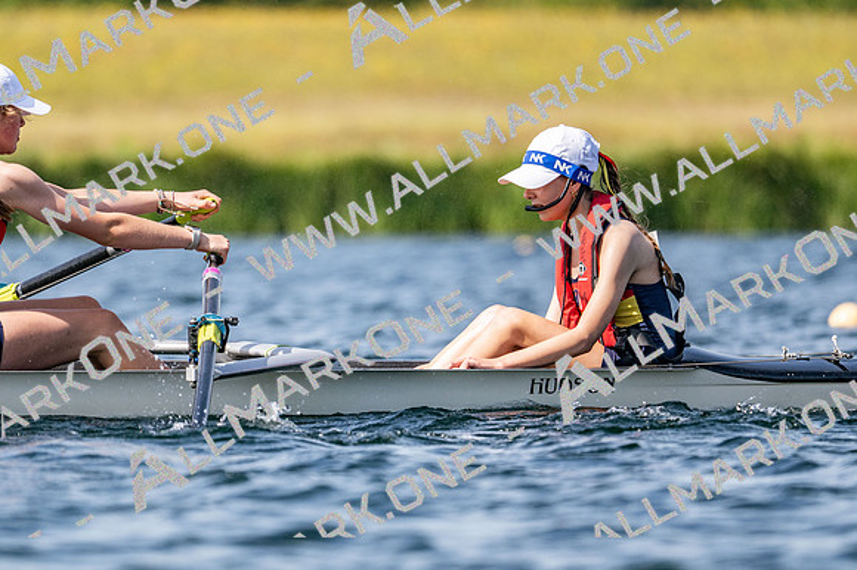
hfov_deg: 3.4
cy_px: 285
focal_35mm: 600
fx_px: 14275
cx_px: 428
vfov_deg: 2.3
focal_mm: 400
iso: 220
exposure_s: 1/2500
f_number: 4.5
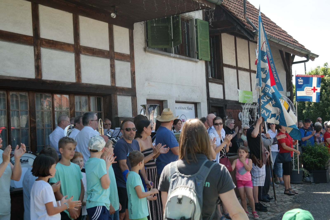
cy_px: 110
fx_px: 486
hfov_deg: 37.5
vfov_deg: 25.5
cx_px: 165
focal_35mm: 53
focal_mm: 35
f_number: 5.6
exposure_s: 1/200
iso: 200
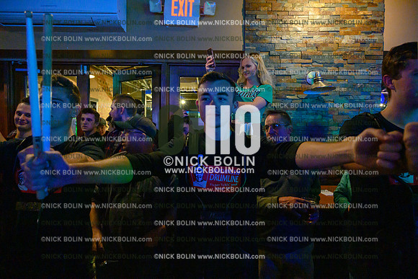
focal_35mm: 24
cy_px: 140
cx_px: 209
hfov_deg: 73.7
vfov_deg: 53.2
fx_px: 279
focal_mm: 24
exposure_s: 1/125
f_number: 4
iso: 16000
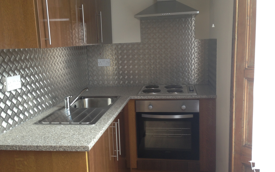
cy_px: 87
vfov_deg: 33.6
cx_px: 128
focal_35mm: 38
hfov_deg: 51.5
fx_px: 285
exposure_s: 1/20
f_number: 2.4
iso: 50
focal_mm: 4.13
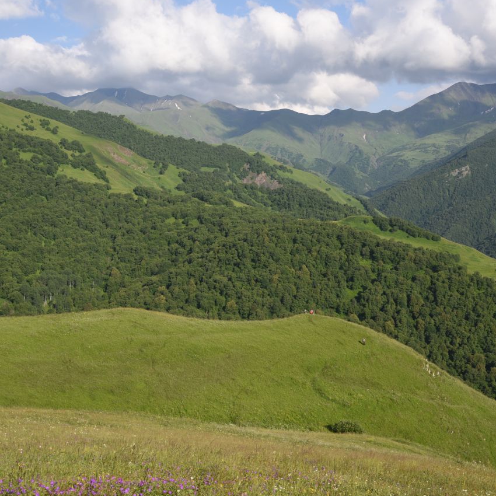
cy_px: 247
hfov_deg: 32.8
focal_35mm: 52
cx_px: 267
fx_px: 843
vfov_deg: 32.8
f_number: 13
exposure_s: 1/125
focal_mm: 40
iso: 125
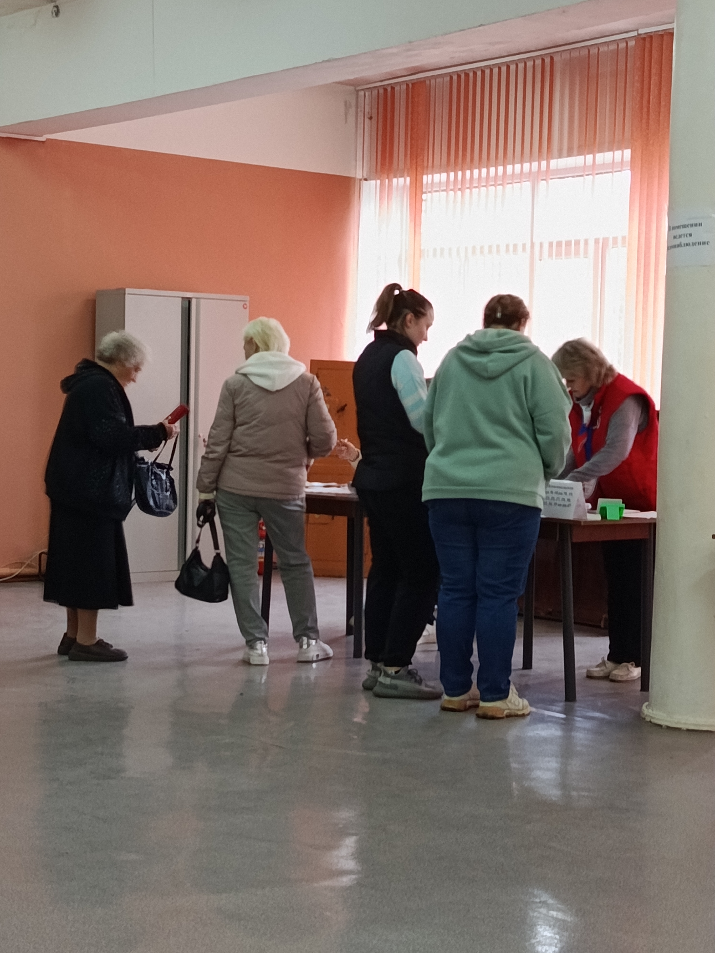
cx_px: 358
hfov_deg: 21.6
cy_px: 476
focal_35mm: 68
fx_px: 1873
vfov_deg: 28.6
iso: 791
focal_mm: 5.24
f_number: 1.7
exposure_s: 1/100
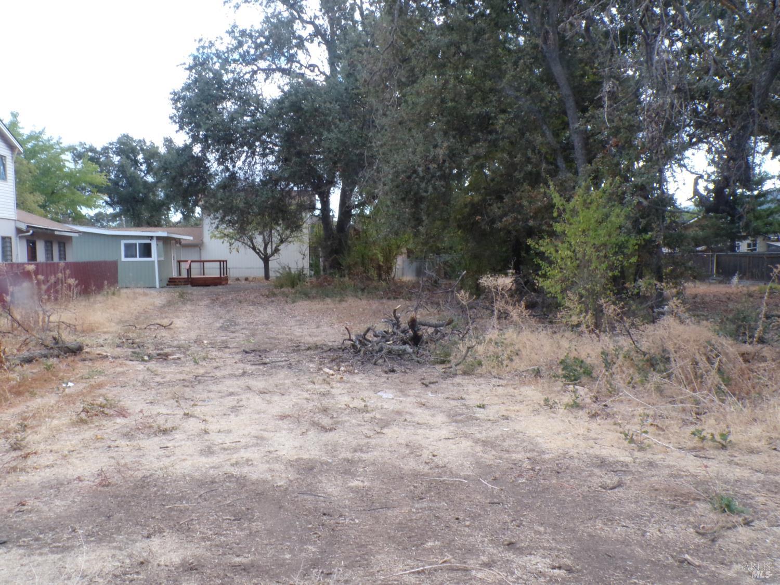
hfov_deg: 56.8
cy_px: 292
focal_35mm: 32
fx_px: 721
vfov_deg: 44.2
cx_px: 390
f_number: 8.3
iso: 293
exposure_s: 1/60
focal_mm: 5.8
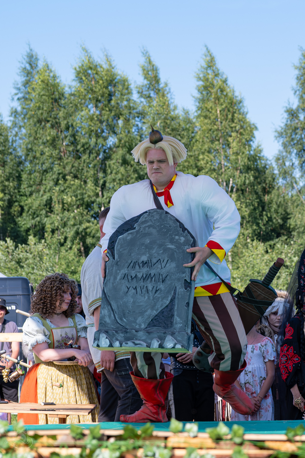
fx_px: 1828
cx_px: 258
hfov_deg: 9.5
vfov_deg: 14.3
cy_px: 200
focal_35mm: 144
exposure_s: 1/800
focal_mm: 55
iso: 160
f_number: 4
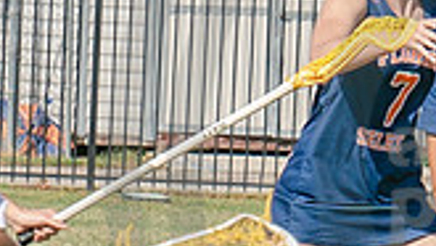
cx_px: 882
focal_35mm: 819
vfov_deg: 1.5
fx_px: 9473
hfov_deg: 2.6
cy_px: 148
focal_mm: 70
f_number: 5.6
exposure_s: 1/1250
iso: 250
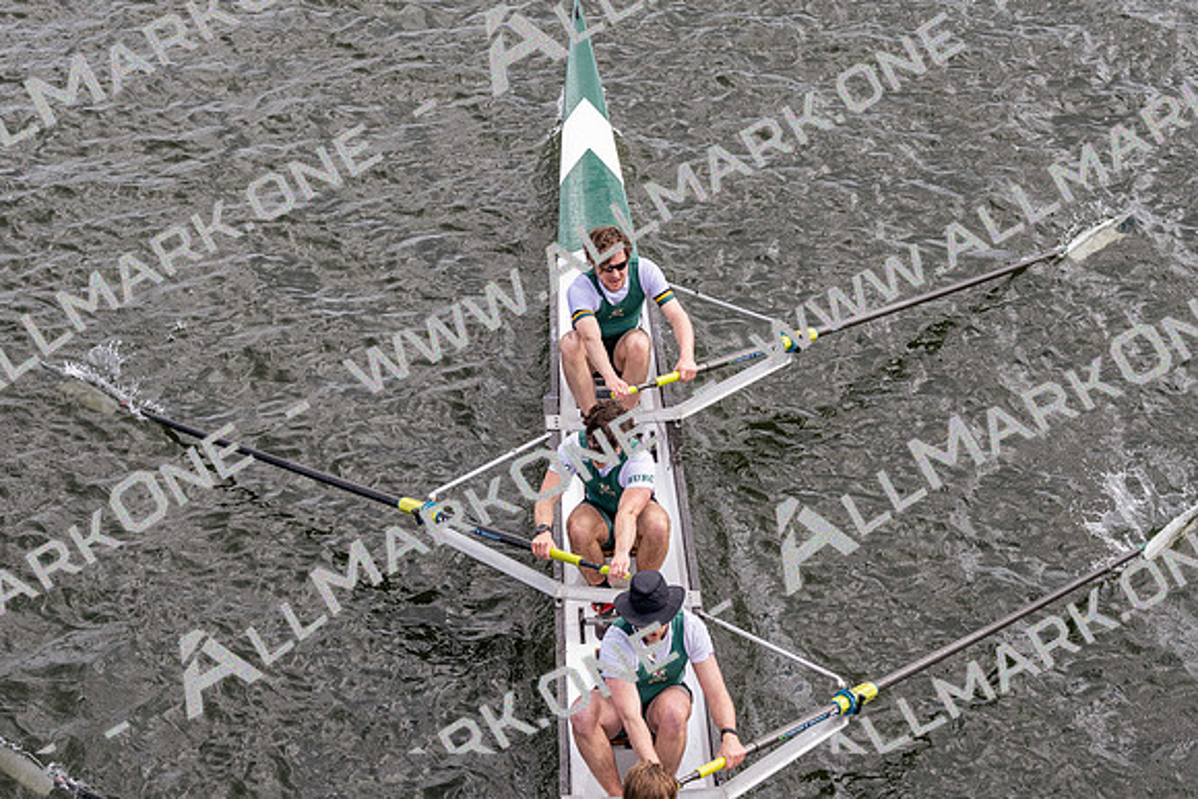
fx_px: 3495
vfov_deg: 13.0
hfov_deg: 19.5
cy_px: 400
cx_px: 599
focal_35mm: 105
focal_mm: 70
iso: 250
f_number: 4
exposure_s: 1/1250
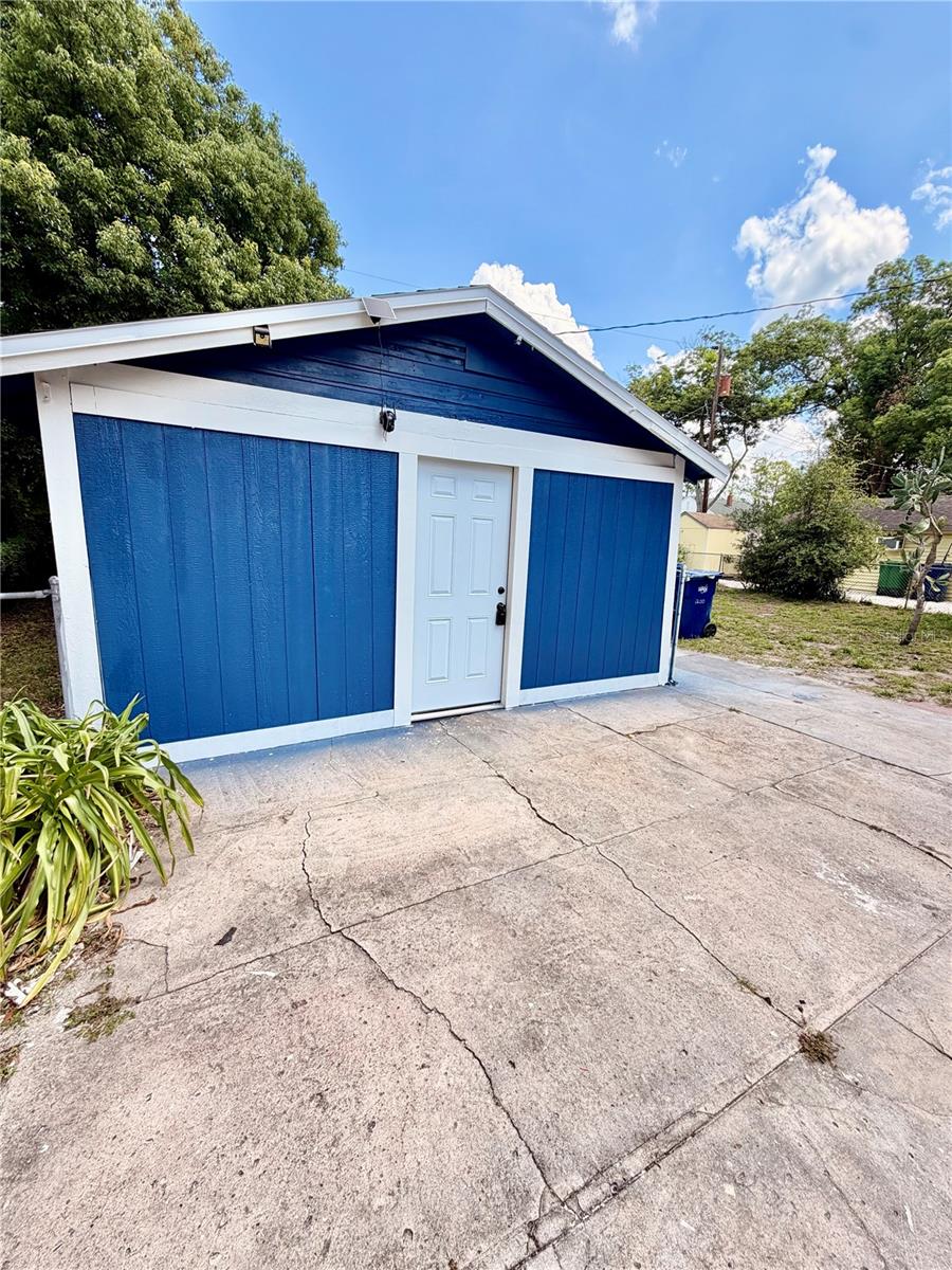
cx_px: 476
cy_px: 635
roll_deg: -2.7
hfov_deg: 85.7
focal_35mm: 14
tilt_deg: -10.1
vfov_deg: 102.1
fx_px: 513
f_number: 2.2
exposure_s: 1/502
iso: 50
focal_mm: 2.22
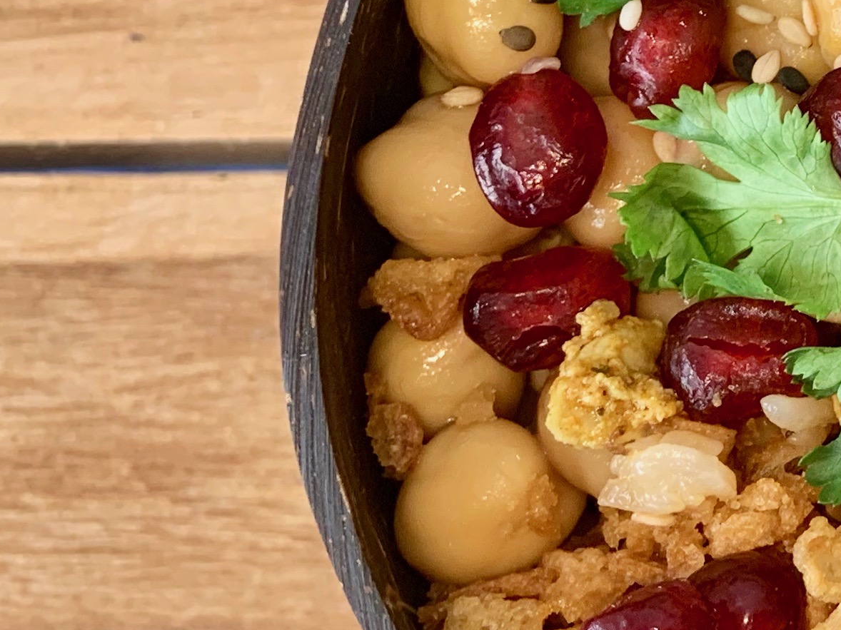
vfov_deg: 16.5
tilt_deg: -83.2
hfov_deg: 19.4
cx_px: 1245
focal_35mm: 89
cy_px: 123
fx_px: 2162
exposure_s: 1/81
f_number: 1.8
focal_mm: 4.25
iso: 100
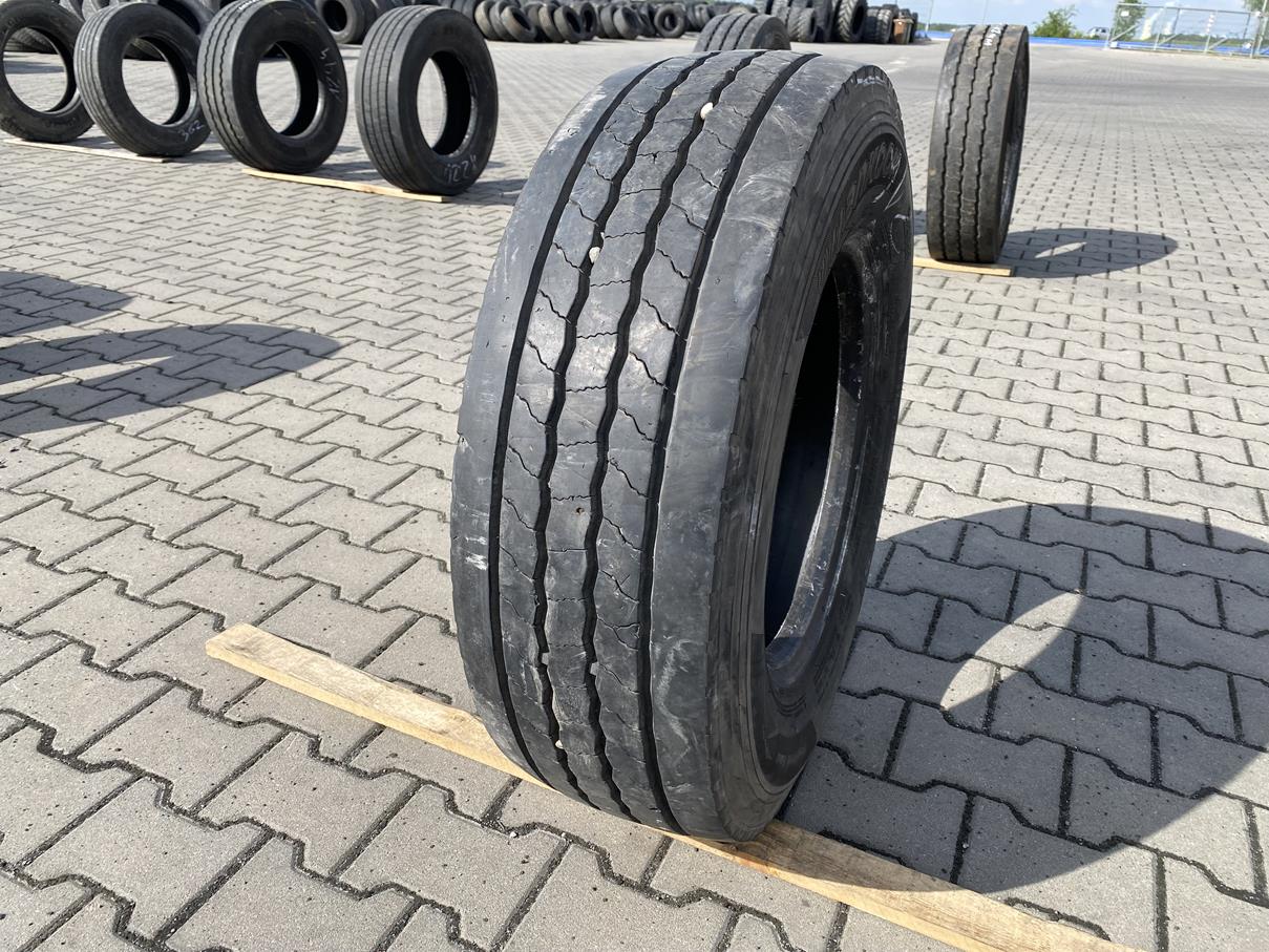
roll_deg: -5.4
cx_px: 634
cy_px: 476
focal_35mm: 26
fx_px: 953
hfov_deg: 67.3
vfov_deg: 53.1
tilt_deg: -26.0
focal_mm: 4.25
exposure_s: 1/1701
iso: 32
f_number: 1.8
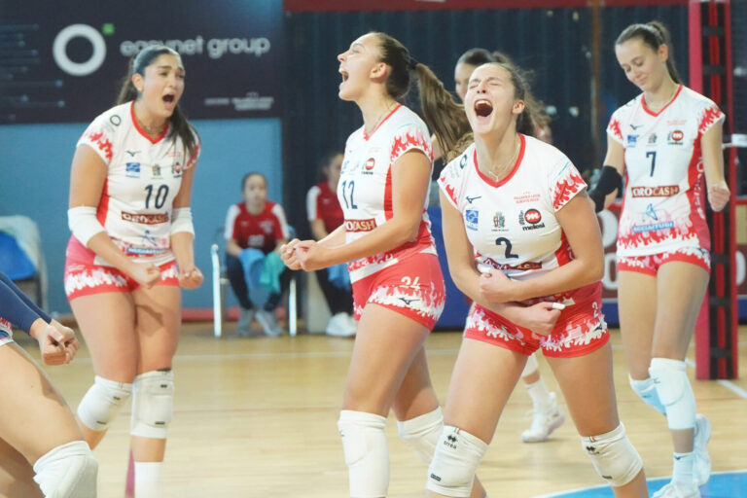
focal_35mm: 109
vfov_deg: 12.6
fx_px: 2262
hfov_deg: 18.8
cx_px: 374
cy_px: 249
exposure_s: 1/2000
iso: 16000
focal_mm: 109
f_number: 4
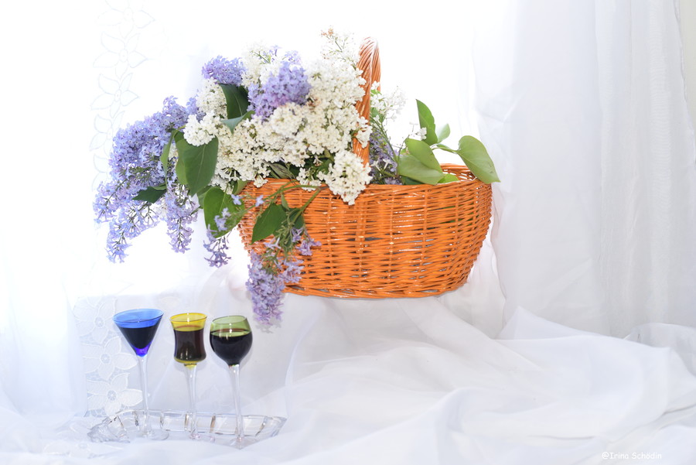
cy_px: 232
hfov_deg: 39.6
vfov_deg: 27.0
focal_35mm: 50
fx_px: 967
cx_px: 348
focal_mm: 50
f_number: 4.5
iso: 640
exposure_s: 1/100
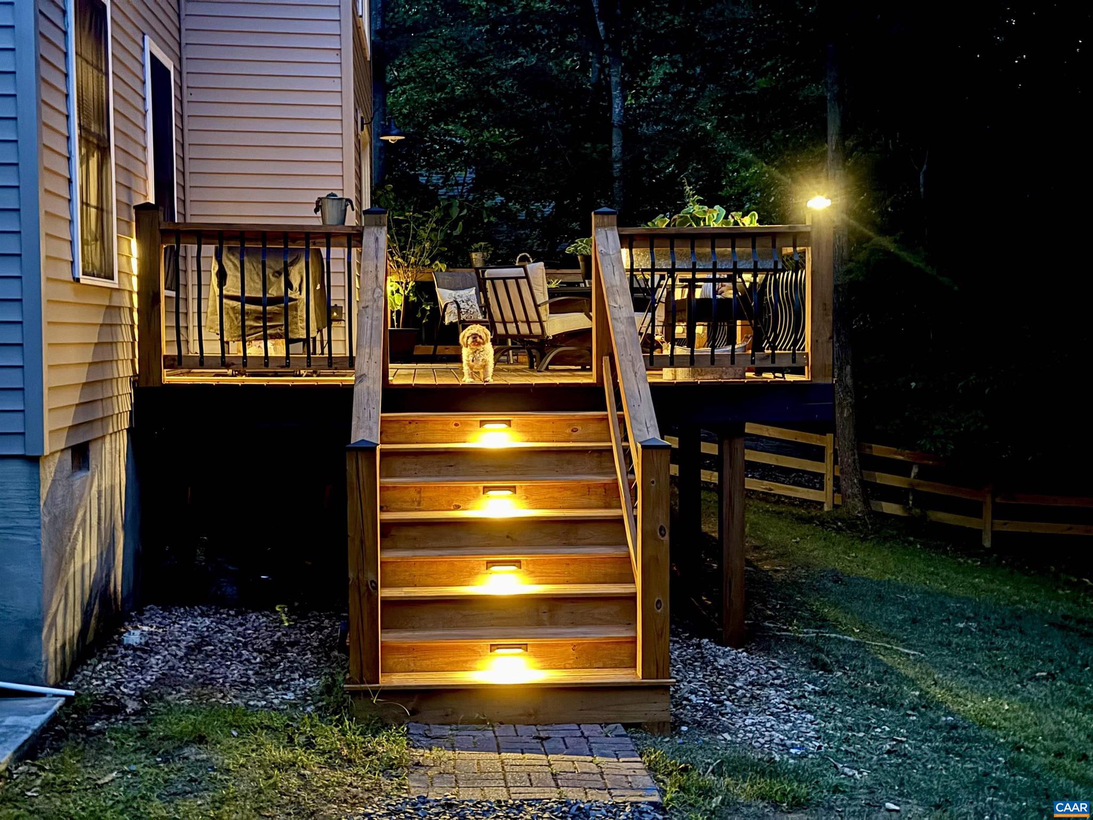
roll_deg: +0.5
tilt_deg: -2.7
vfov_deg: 30.3
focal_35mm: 48
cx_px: 546
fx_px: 1516
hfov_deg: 39.7
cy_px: 410
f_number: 1.78
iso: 640
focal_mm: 6.76
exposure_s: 1/5
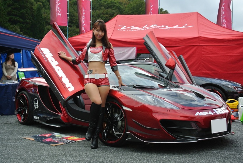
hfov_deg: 42.7
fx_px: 311
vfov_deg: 29.3
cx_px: 122
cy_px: 82
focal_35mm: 46
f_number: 4.5
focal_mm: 17.2
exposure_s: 1/500
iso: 100
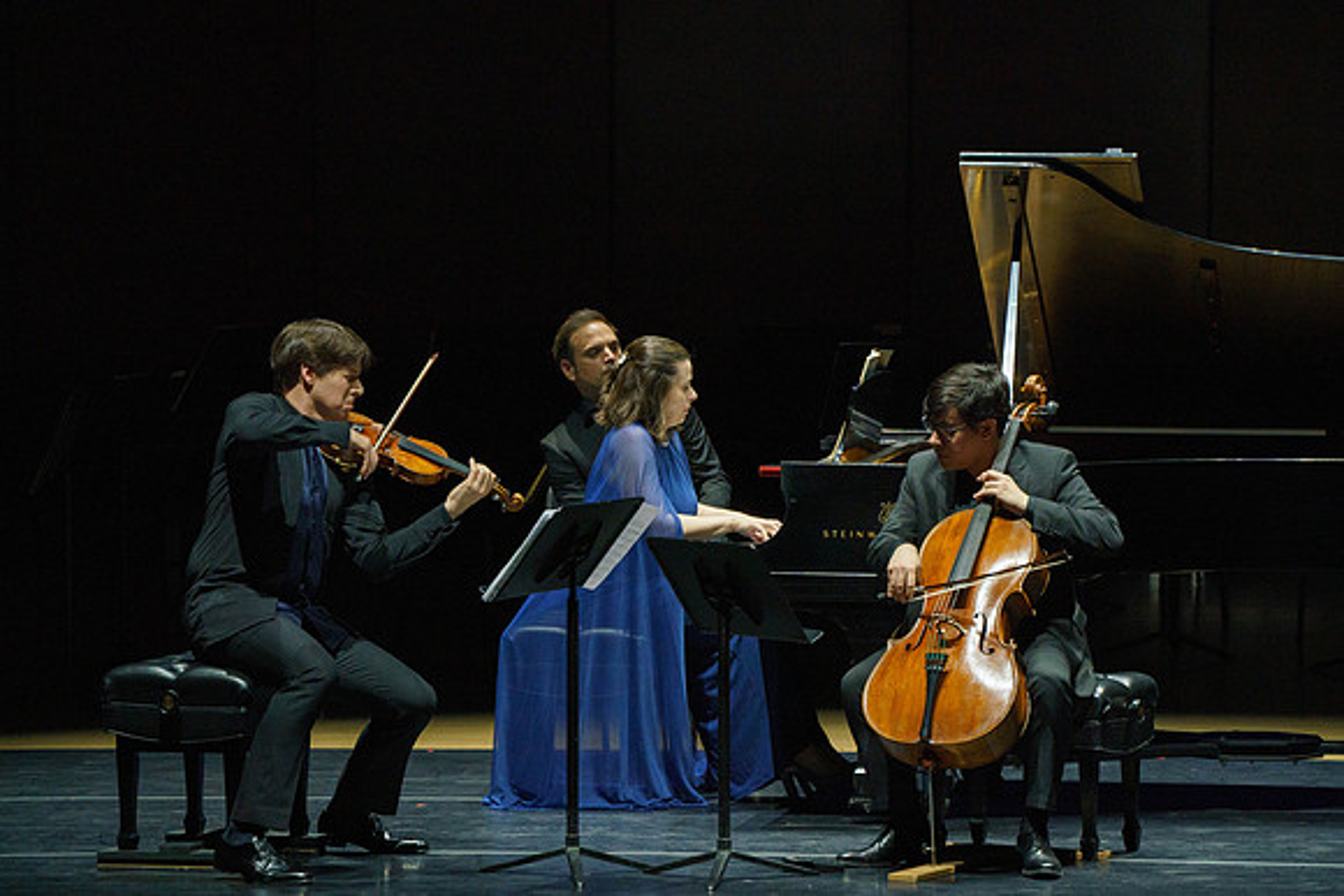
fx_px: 10978
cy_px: 448
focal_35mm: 294
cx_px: 672
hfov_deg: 7.0
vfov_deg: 4.7
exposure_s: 1/250
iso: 4000
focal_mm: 294
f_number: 9
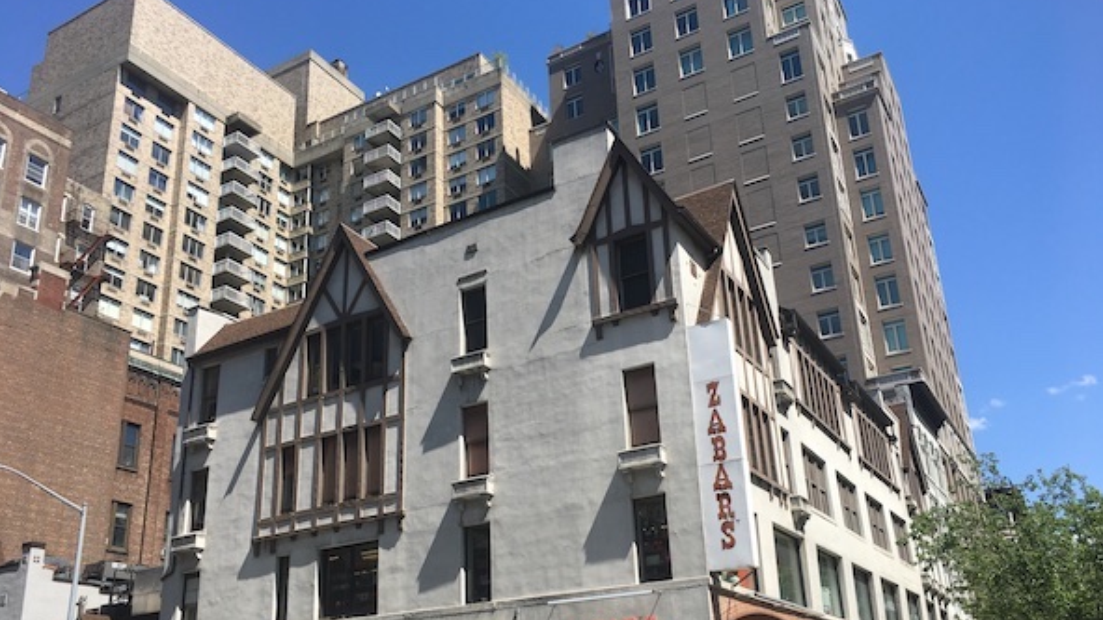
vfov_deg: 36.4
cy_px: 391
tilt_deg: +19.0
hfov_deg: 61.0
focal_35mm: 32
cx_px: 552
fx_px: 936
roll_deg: +2.6
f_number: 2.2
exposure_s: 1/1374
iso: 25
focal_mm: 4.15
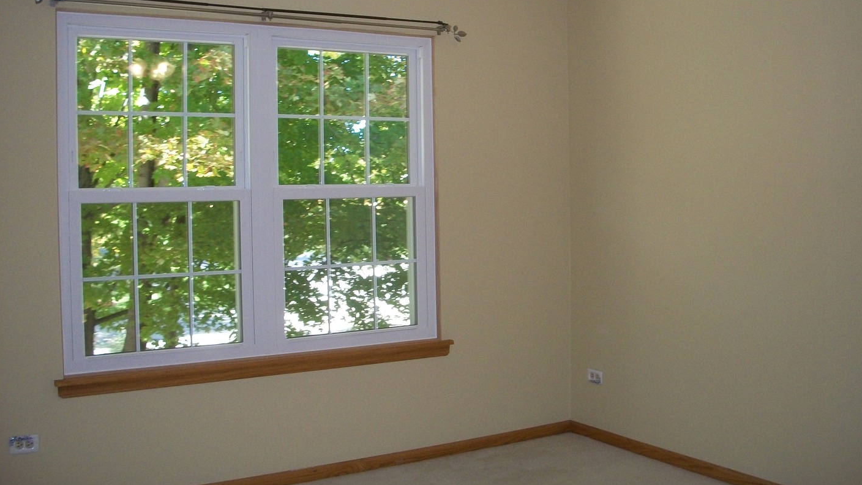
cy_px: 224
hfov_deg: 51.6
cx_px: 440
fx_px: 891
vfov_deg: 30.4
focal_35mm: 39
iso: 200
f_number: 3.1
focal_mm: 6.3
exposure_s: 1/60
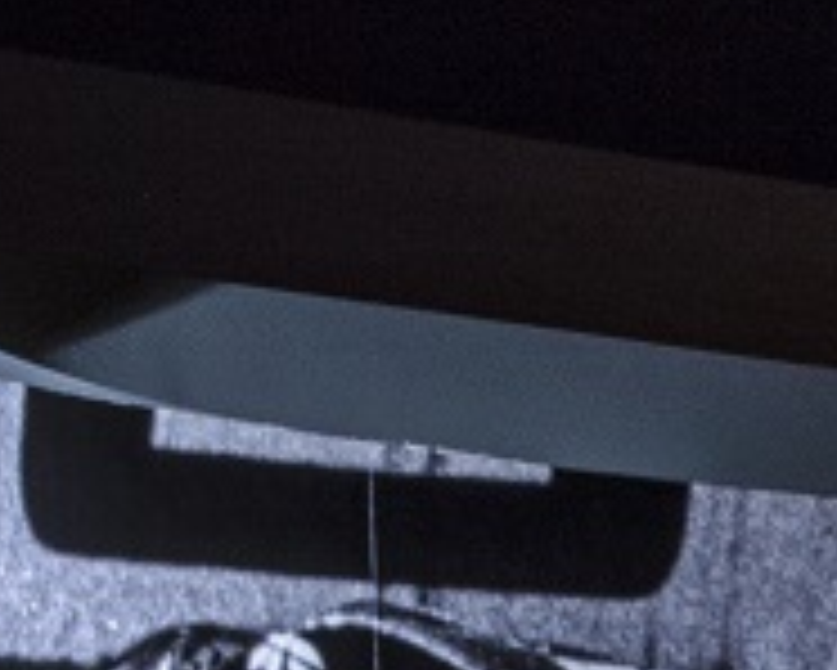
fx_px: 6989
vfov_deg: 5.1
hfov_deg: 5.9
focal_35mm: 282
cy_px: 2145
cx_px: 3168
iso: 100
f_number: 16
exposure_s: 1
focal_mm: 35
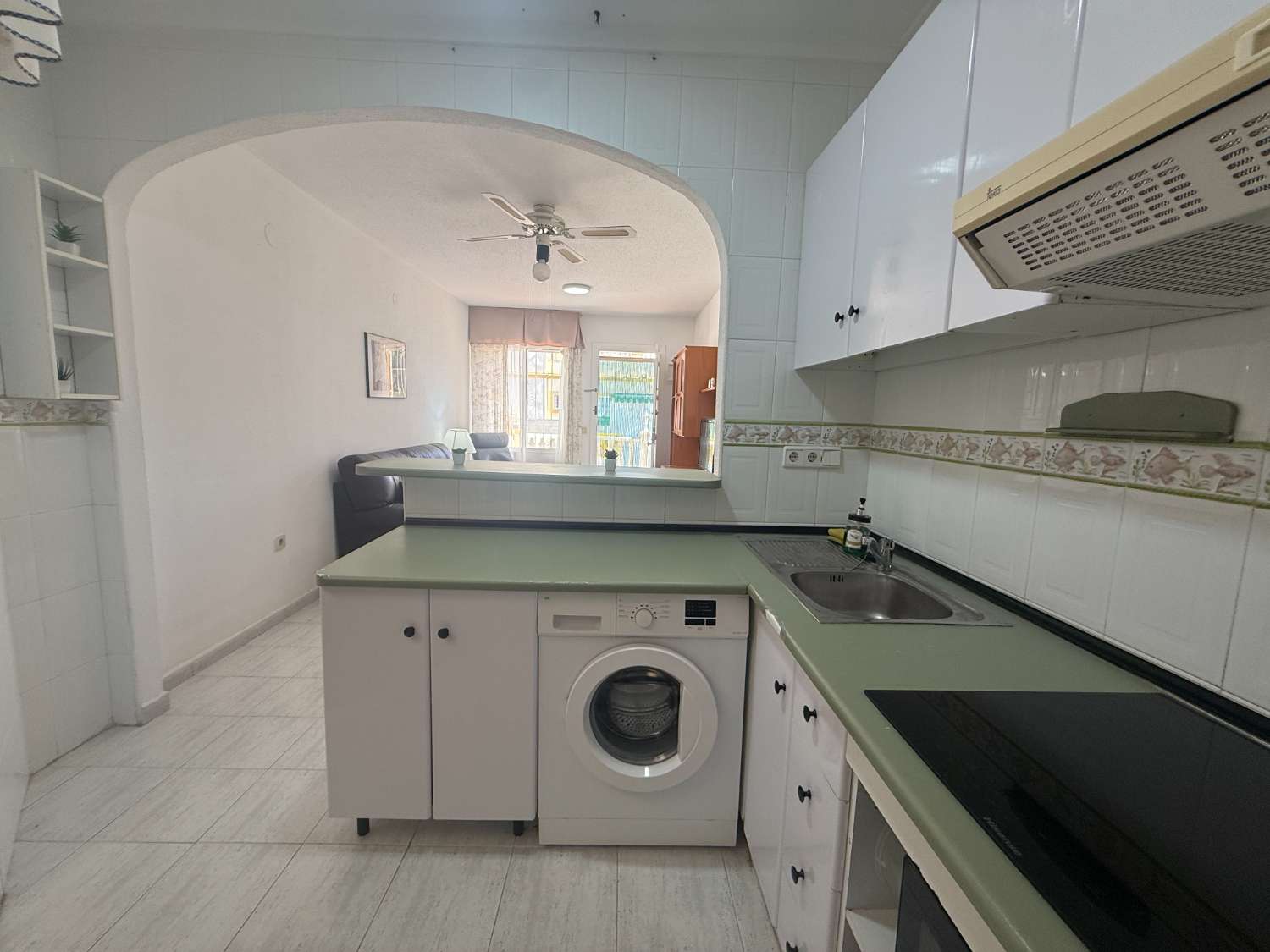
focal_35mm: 14
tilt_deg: -7.4
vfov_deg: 85.7
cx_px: 635
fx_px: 514
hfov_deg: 102.1
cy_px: 476
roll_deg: -2.0
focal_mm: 2.22
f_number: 2.2
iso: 64
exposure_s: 1/100
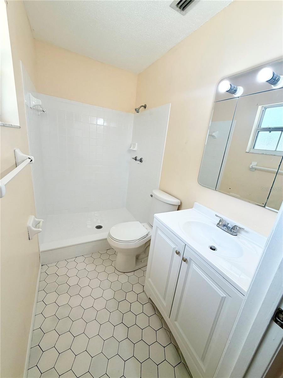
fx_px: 153
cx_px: 142
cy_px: 189
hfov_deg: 85.7
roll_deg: -7.2
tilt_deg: -16.3
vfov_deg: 102.1
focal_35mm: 14
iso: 50
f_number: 2.2
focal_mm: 2.22
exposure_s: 1/150
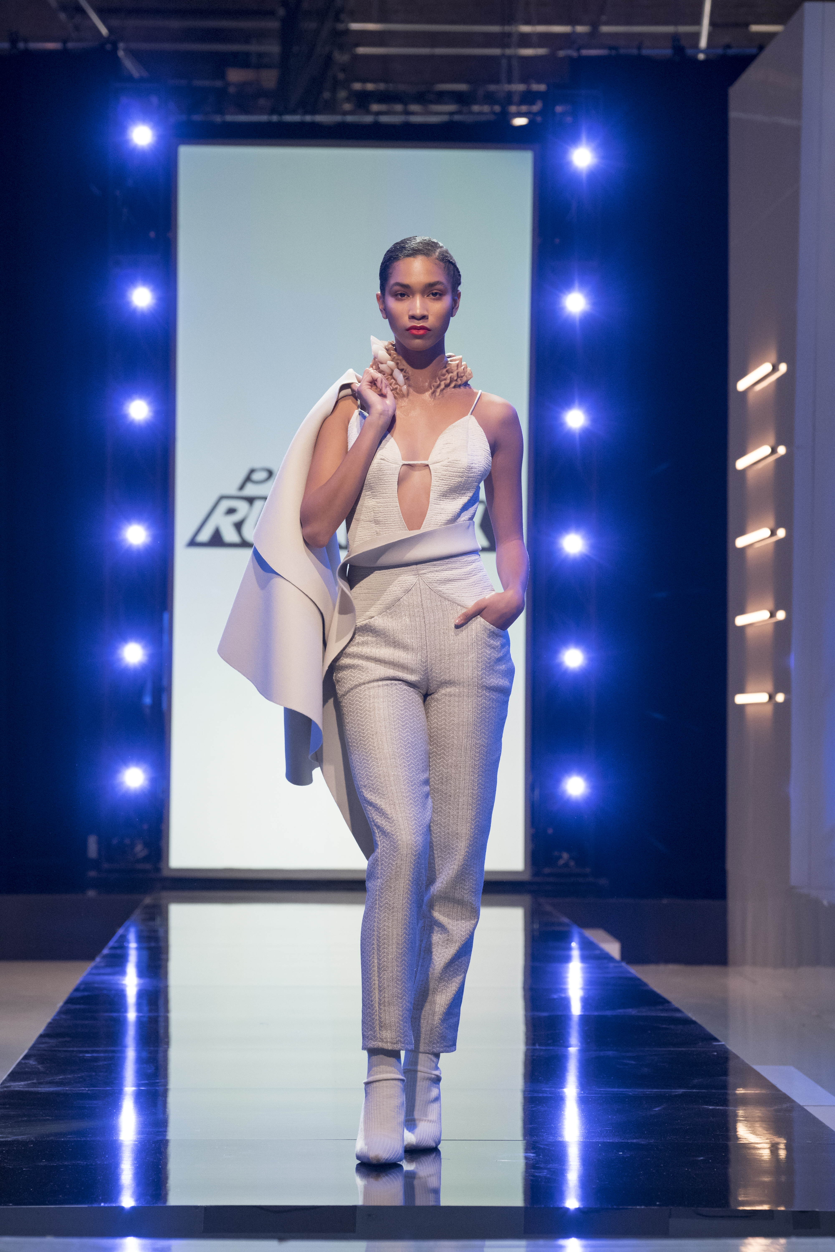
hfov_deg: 11.0
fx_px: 4349
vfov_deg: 16.4
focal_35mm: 125
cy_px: 626
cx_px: 418
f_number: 6.3
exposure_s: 1/160
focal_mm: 125
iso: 4000
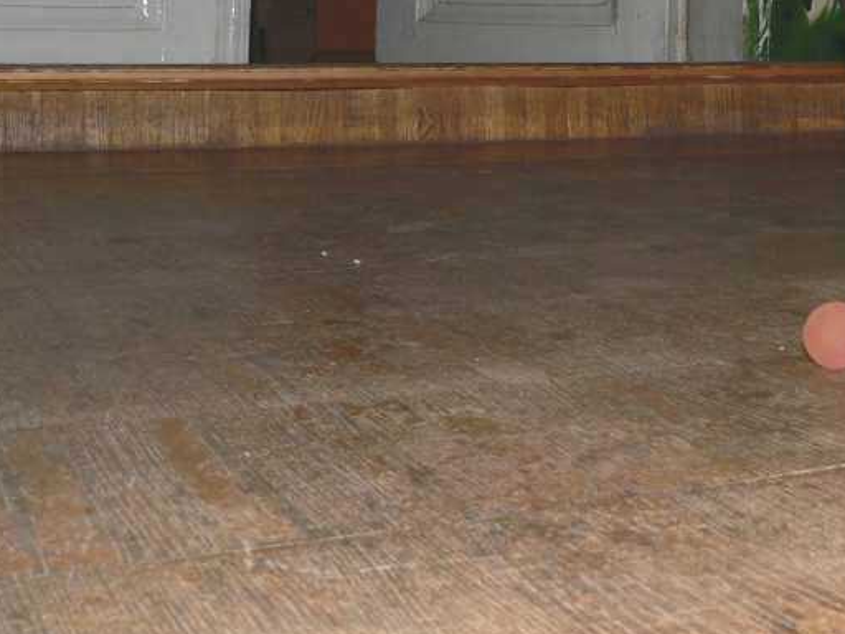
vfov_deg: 20.1
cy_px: 74
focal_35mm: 72
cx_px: 835
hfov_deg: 25.7
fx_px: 1758
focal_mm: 6
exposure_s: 1/200
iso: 100
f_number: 2.8
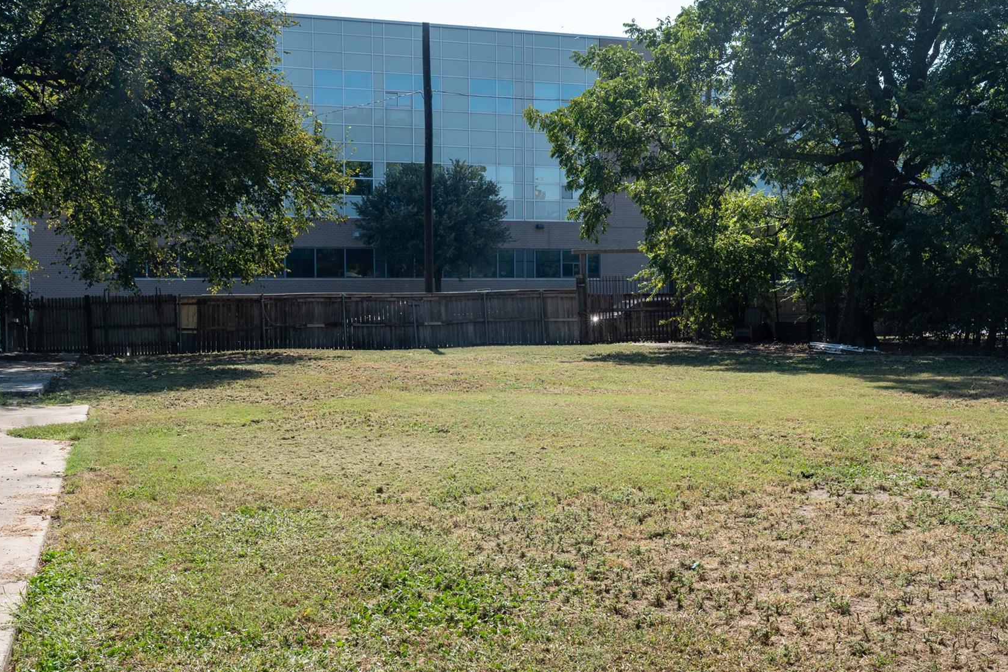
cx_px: 535
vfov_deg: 31.2
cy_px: 357
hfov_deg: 45.4
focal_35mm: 43
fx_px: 1204
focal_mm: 35
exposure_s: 1/320
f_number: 11
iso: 400
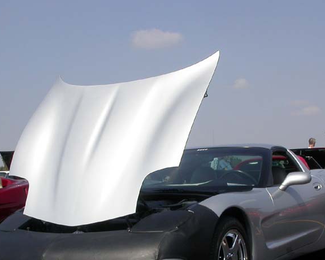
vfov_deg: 22.8
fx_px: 635
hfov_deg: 28.7
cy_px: 206
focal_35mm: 66
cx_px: 155
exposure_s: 1/461
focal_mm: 7.85
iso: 100
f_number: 7.5
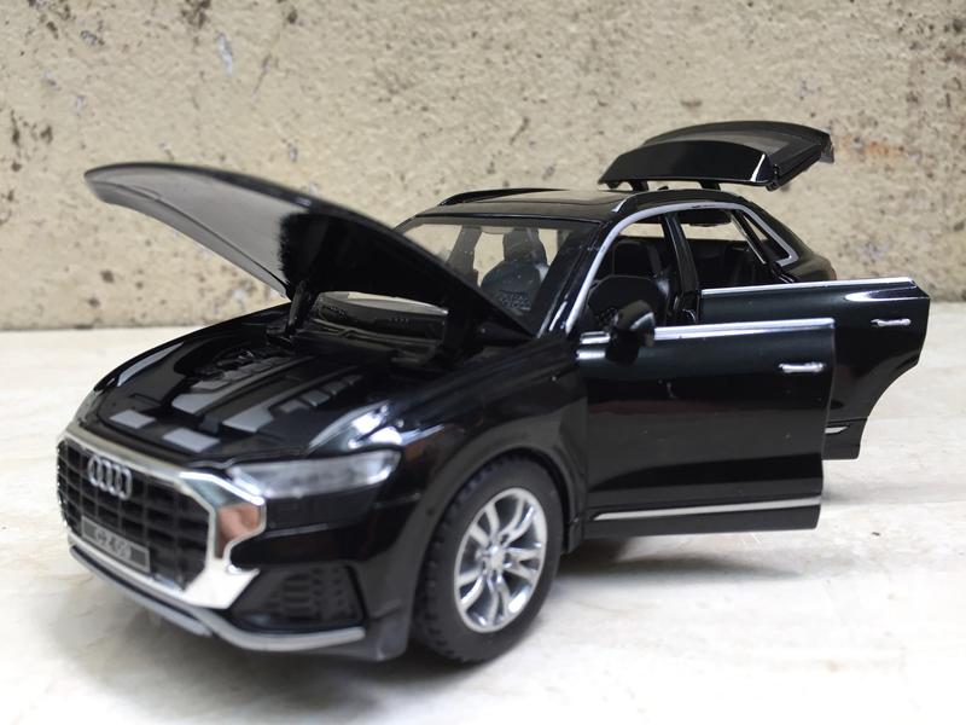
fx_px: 809
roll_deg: -0.3
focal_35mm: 29
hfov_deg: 61.7
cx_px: 483
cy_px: 362
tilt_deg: -11.7
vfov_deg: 48.2
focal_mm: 4.15
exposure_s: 1/100
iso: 50
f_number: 2.2
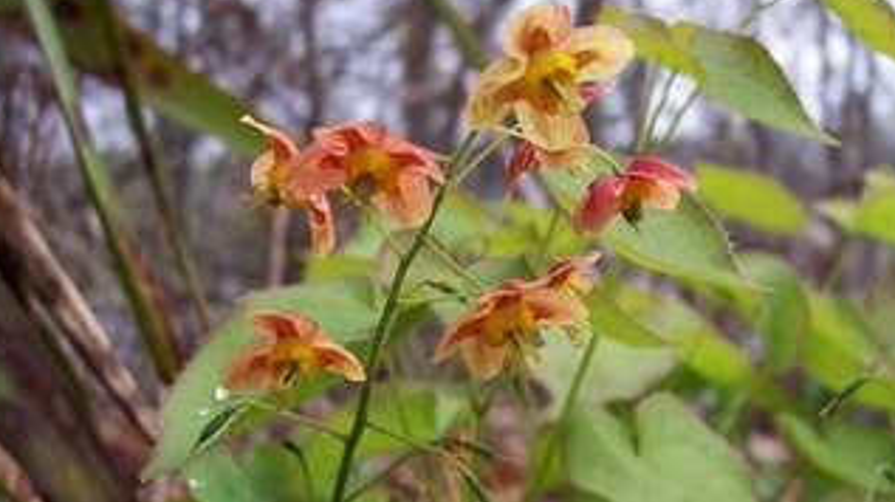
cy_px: 313
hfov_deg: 35.3
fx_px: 1400
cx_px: 559
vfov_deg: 20.3
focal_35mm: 59
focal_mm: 8
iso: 100
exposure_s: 1/350
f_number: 3.4
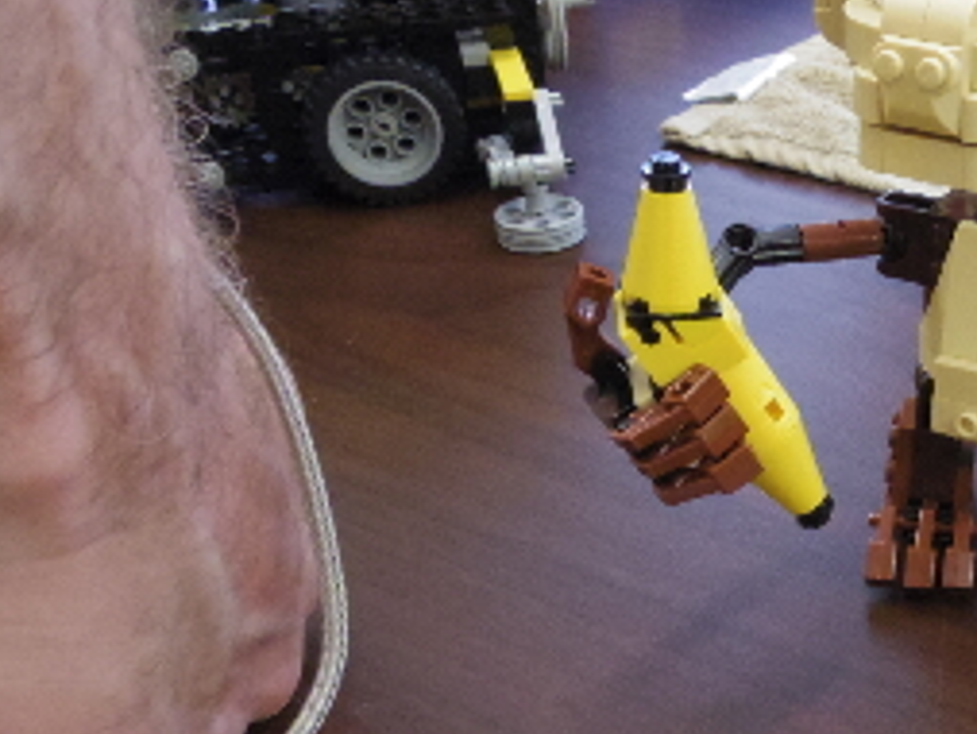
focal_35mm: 64
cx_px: 1047
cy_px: 545
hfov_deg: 27.9
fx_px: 1807
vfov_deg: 22.7
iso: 1000
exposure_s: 1/50
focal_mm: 5
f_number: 4.5
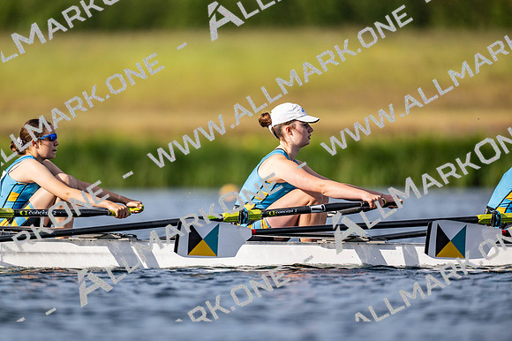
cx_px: 256
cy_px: 170
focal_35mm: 600
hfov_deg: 3.4
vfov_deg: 2.3
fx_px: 8530
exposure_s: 1/2500
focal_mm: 600
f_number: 4
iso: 220
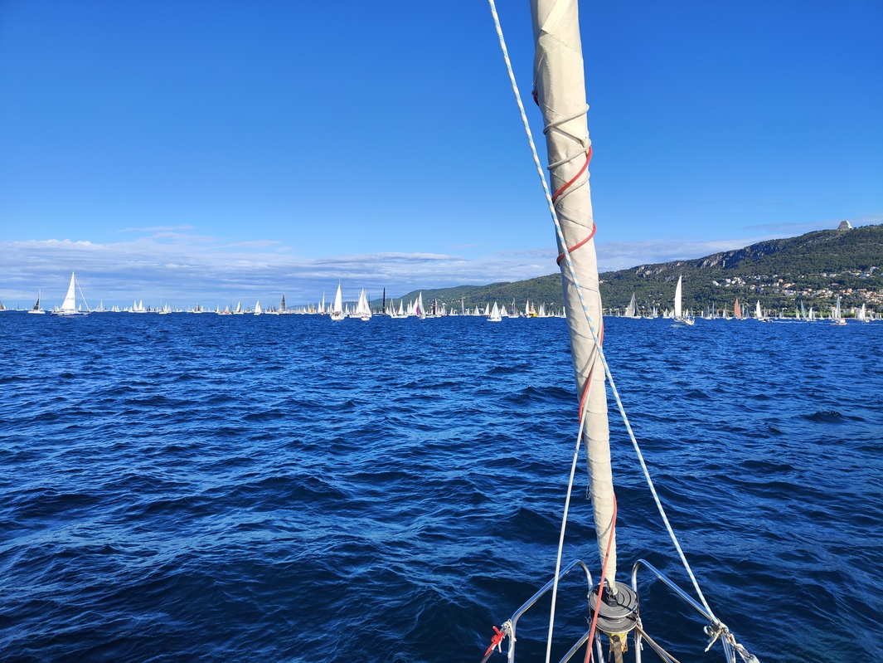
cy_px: 332
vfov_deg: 56.8
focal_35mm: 24
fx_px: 612
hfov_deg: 71.6
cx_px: 442
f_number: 1.88
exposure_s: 1/2932
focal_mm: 5.59
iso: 50
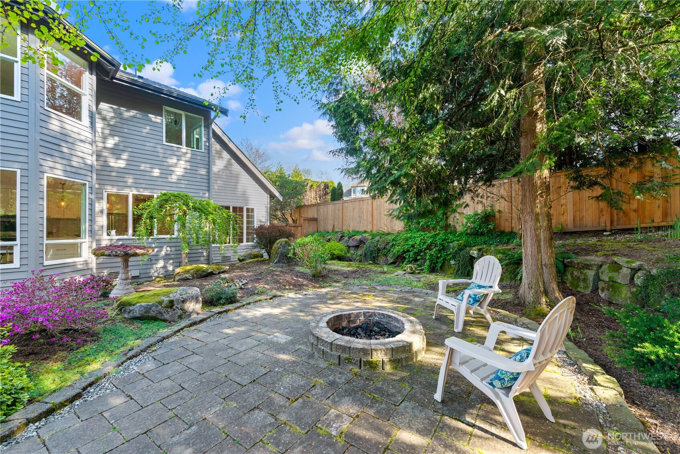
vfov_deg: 77.3
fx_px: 283
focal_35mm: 15
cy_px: 227
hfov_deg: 100.4
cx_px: 340
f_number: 6.3
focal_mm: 15
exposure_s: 1/50
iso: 320
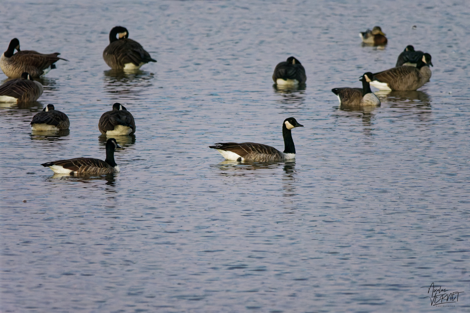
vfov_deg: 1.8
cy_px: 156
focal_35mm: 750
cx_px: 235
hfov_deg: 2.7
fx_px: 9791
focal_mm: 500
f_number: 6.3
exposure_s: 1/250
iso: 4500
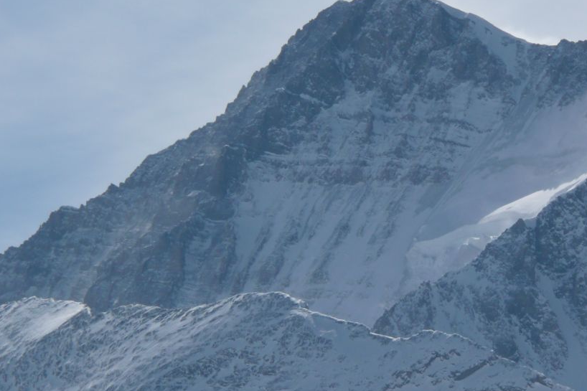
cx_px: 395
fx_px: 6700
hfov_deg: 5.0
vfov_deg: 3.3
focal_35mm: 411
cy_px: 204
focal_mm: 46
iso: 100
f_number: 11
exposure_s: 1/400
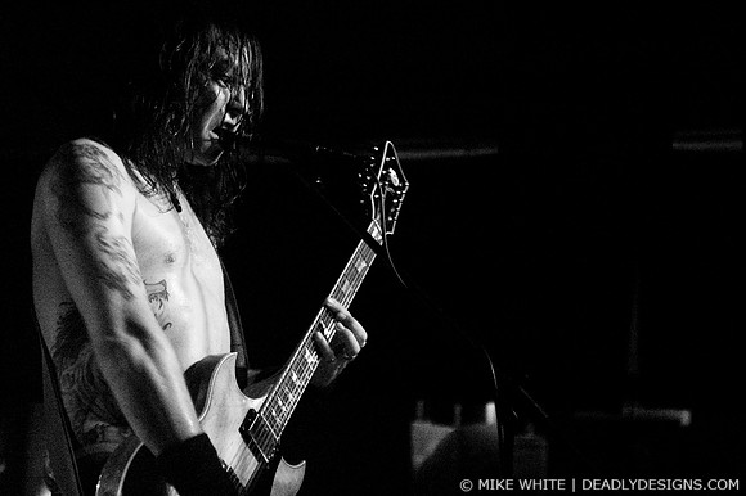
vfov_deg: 13.0
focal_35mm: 105
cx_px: 373
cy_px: 248
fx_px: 2175
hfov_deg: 19.5
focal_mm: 70
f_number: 2.8
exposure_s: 1/60
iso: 800
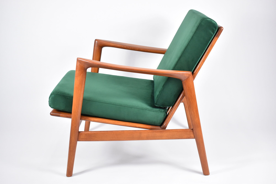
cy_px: 92
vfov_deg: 29.9
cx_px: 138
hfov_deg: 43.6
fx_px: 345
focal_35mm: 45
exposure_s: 1/125
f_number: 4.2
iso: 1400
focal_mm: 30
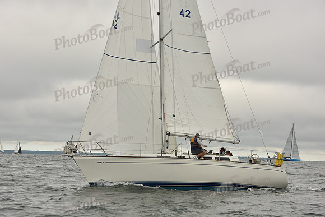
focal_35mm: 92
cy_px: 108
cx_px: 162
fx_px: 831
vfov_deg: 14.9
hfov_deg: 22.1
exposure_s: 1/800
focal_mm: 92
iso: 320
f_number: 9
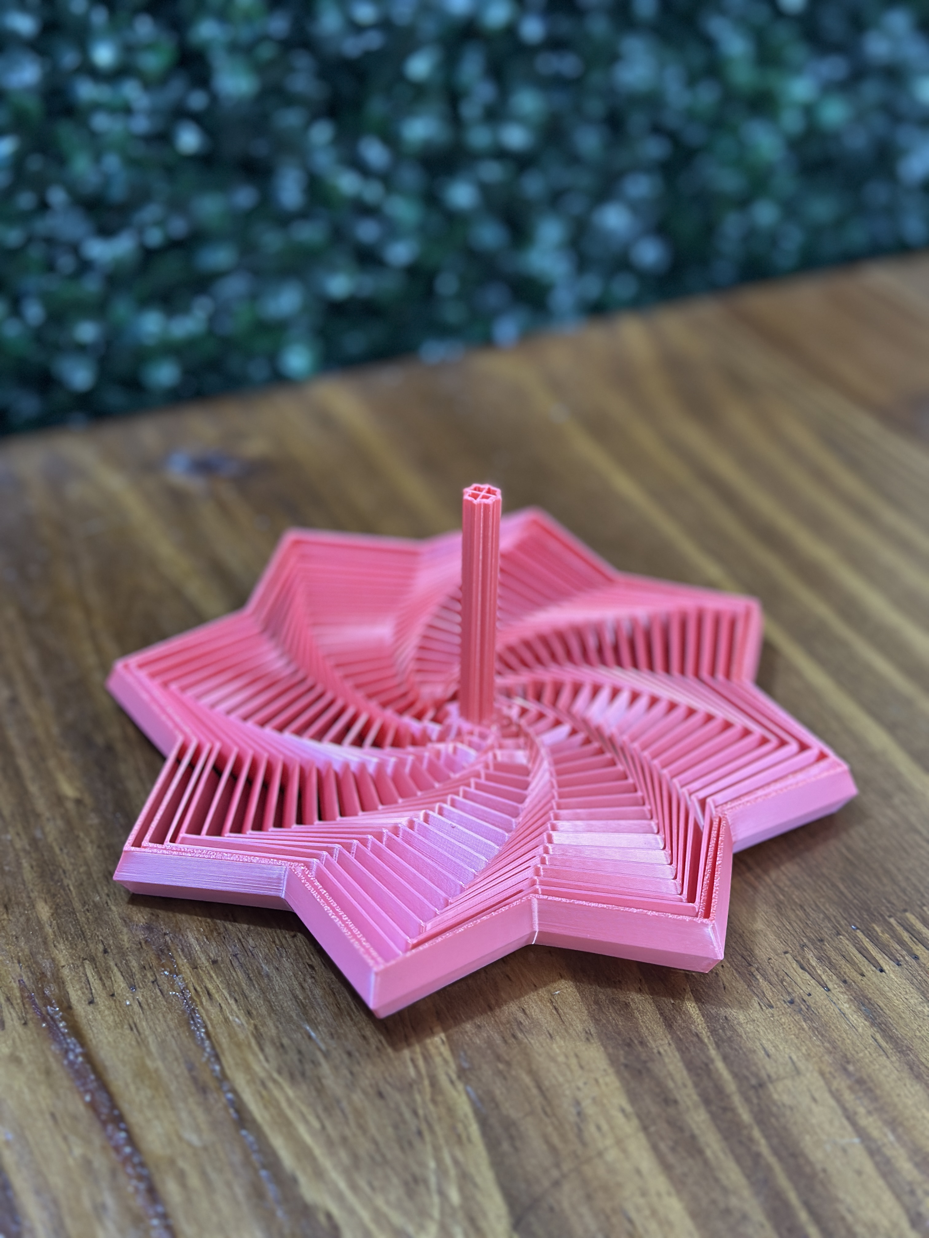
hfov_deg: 30.3
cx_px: 464
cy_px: 619
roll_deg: -1.1
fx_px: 1718
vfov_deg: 39.7
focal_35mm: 48
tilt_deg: -34.1
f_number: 1.78
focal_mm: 6.86
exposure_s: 1/33
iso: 320
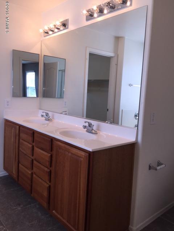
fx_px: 194
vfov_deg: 61.7
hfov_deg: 48.2
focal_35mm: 29
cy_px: 116
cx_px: 87
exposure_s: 1/120
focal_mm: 4.15
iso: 32
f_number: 2.2
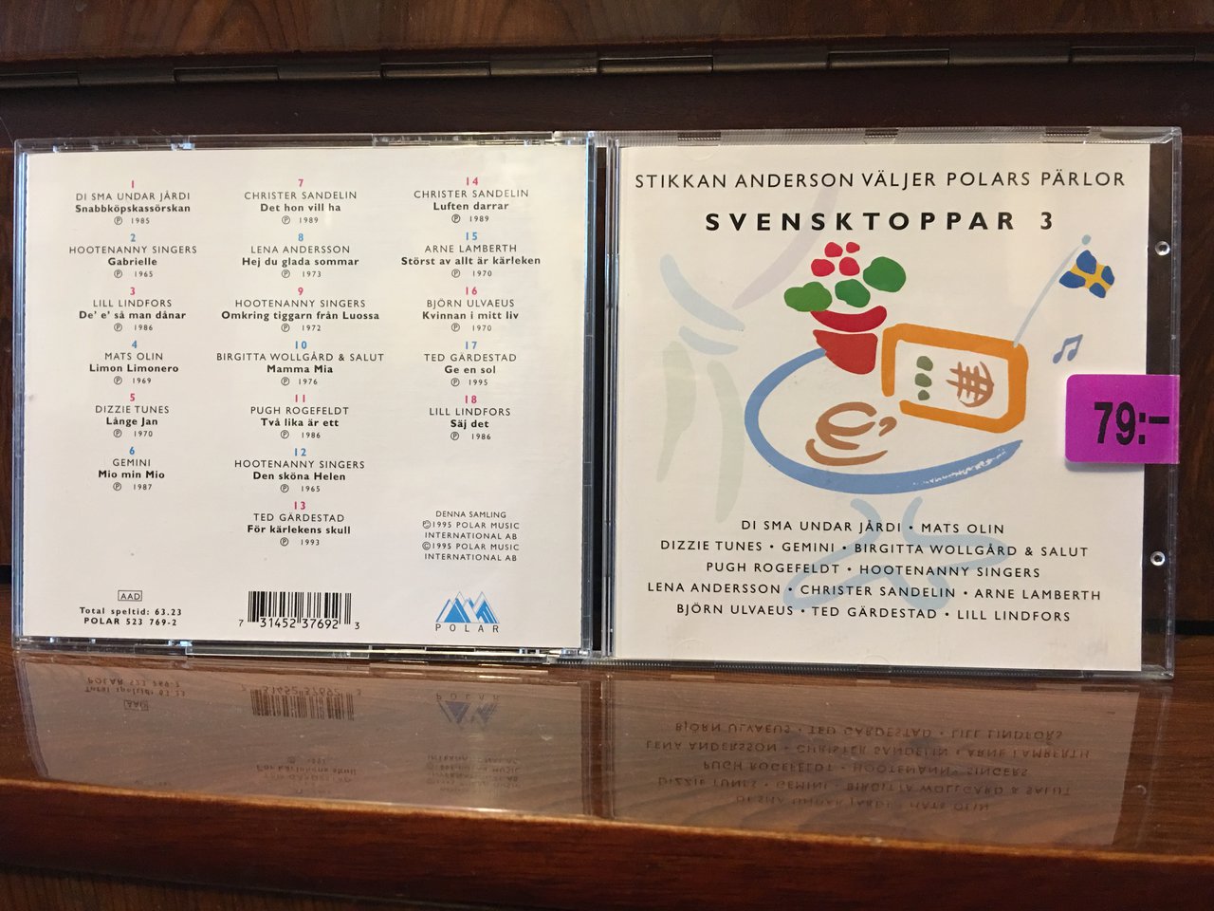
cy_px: 456
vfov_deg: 48.2
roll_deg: -1.8
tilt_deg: -8.4
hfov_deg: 61.7
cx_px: 607
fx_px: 1017
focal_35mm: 29
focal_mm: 4.15
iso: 100
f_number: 2.2
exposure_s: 1/17
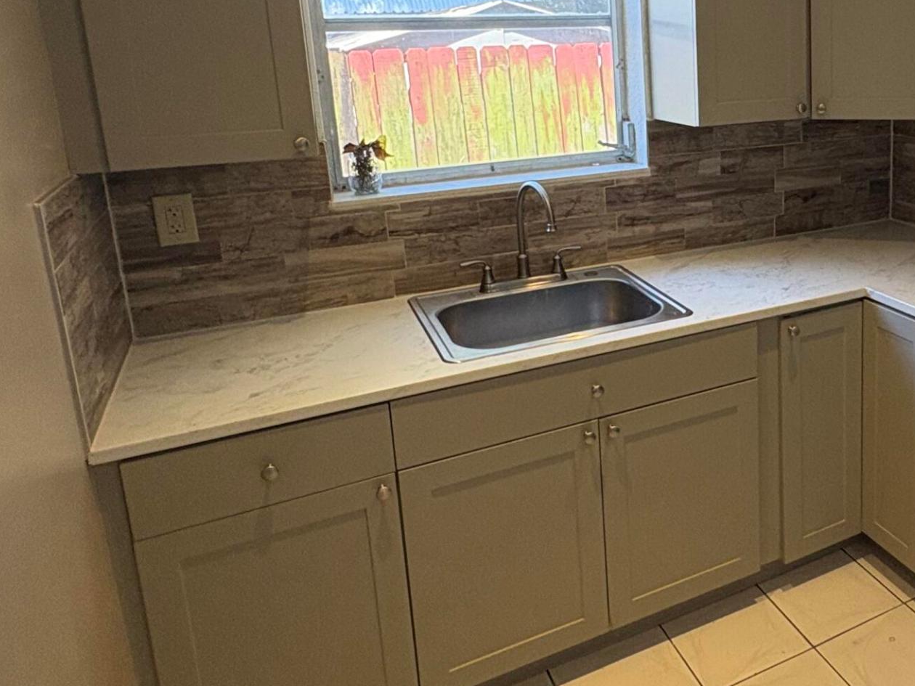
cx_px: 773
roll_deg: +0.7
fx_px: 846
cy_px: 198
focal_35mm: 32
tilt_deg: -13.8
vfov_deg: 43.2
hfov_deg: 51.9
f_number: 2.2
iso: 250
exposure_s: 1/120
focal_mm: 2.22
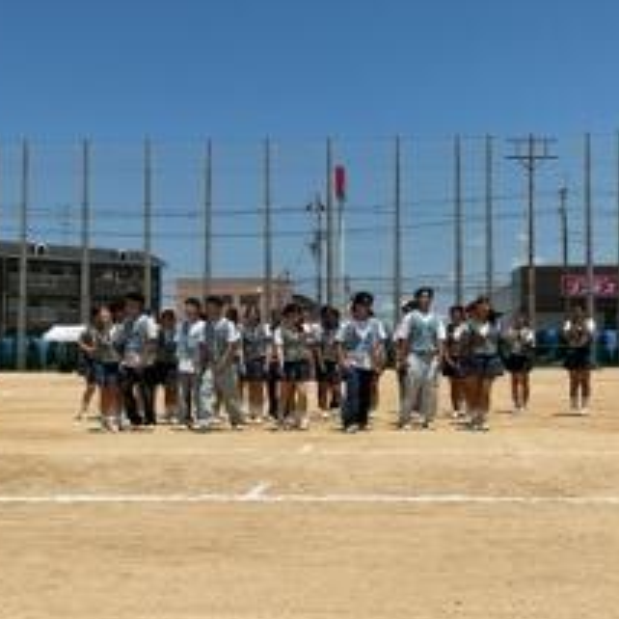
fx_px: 971
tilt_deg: +3.5
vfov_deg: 35.4
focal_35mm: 48
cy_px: 312
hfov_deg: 35.3
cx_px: 350
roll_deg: +0.9
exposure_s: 1/4405
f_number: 1.8
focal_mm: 3
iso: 25
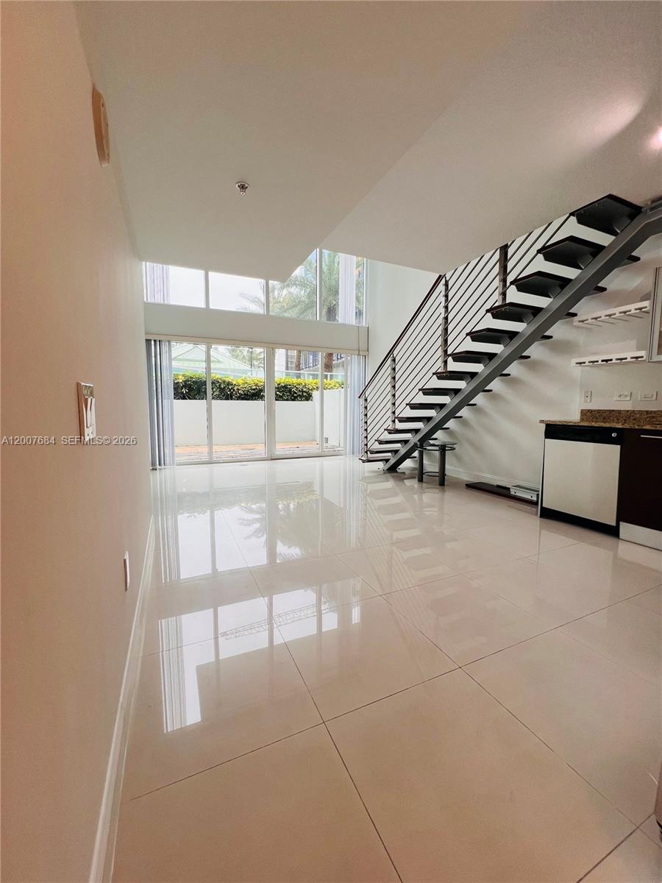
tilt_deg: -5.2
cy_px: 442
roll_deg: -0.6
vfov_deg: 106.2
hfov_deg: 89.9
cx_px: 331
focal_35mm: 13
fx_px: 331
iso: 50
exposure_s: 1/120
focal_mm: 1.57
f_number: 1.8
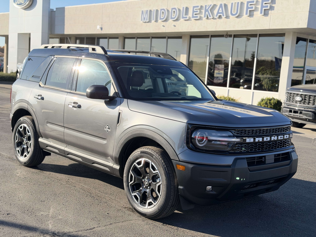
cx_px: 158
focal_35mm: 48
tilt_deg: -6.4
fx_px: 438
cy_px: 118
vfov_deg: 30.3
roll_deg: -4.1
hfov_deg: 39.7
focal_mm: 6.76
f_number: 1.78
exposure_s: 1/1185
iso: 100
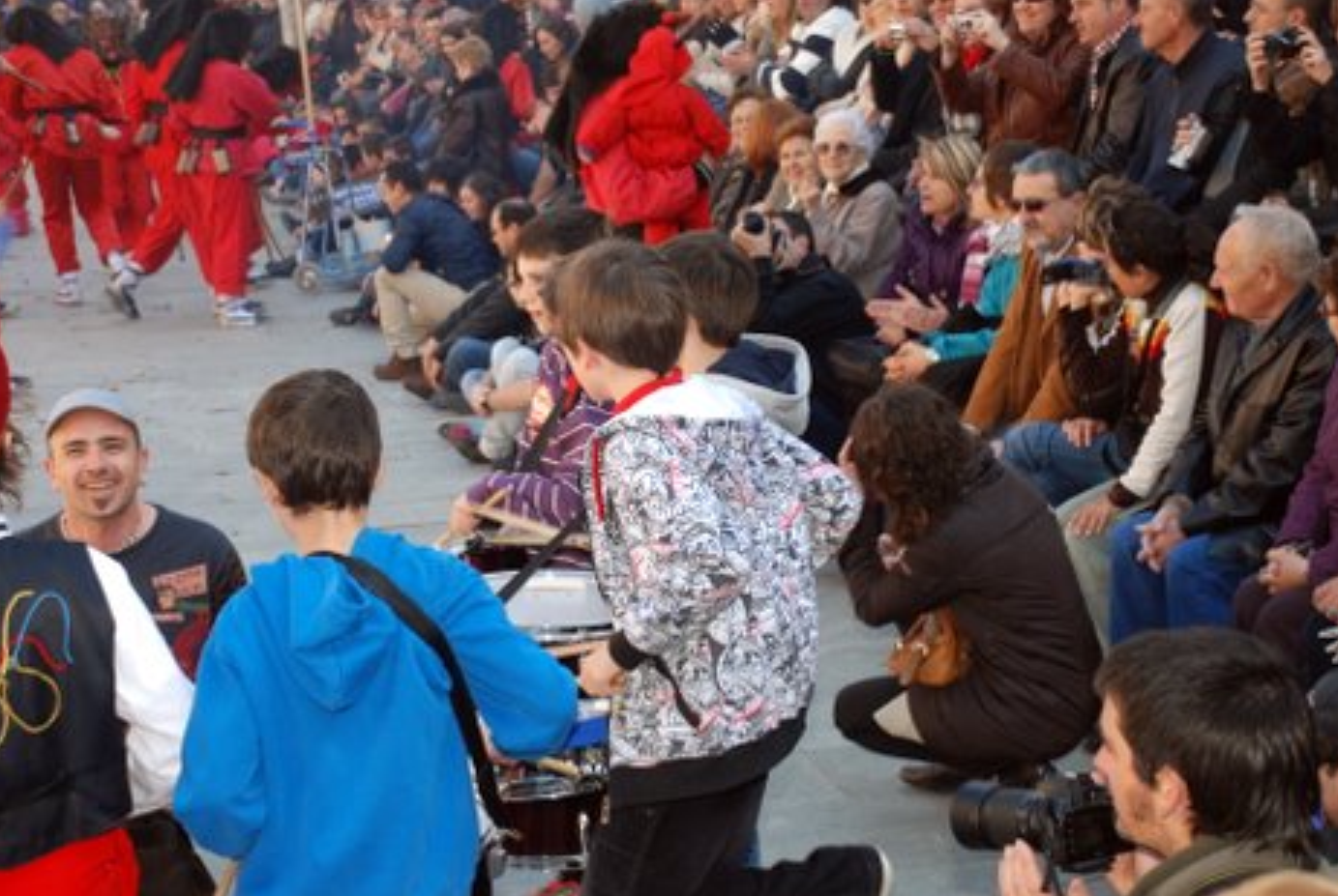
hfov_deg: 26.9
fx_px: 2792
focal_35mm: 75
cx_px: 679
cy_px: 461
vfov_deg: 18.2
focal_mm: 48
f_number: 5
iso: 200
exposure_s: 1/100
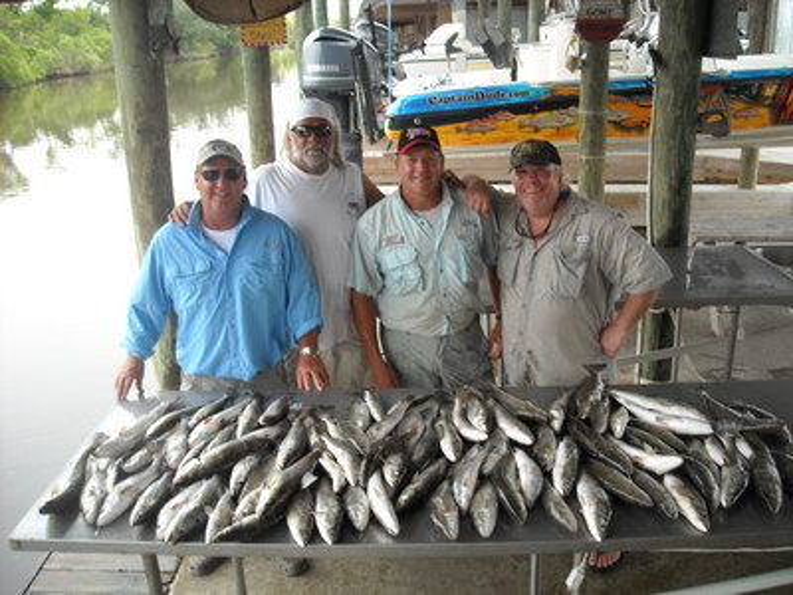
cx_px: 396
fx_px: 802
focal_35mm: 35
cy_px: 298
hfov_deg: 52.6
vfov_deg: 40.7
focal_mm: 5.7
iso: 64
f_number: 2.8
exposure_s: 1/161
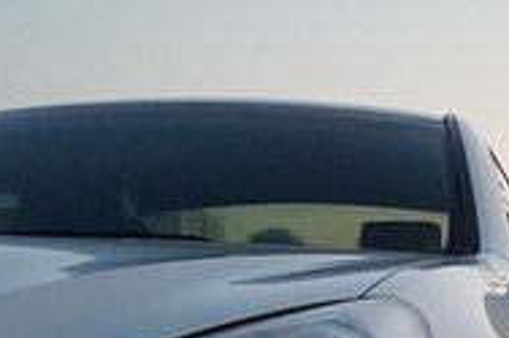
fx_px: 1342
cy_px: 604
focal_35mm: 95
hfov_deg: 20.9
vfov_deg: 13.0
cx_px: 490
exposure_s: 1/13
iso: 200
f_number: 1.7
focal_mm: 4.2
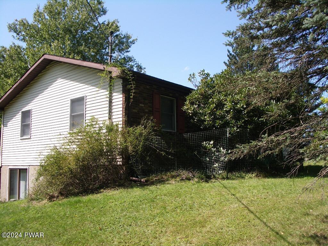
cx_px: 164
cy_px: 123
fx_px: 332
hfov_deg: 52.6
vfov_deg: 40.7
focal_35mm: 35
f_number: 4.3
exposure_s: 1/250
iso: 80
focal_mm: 5.8
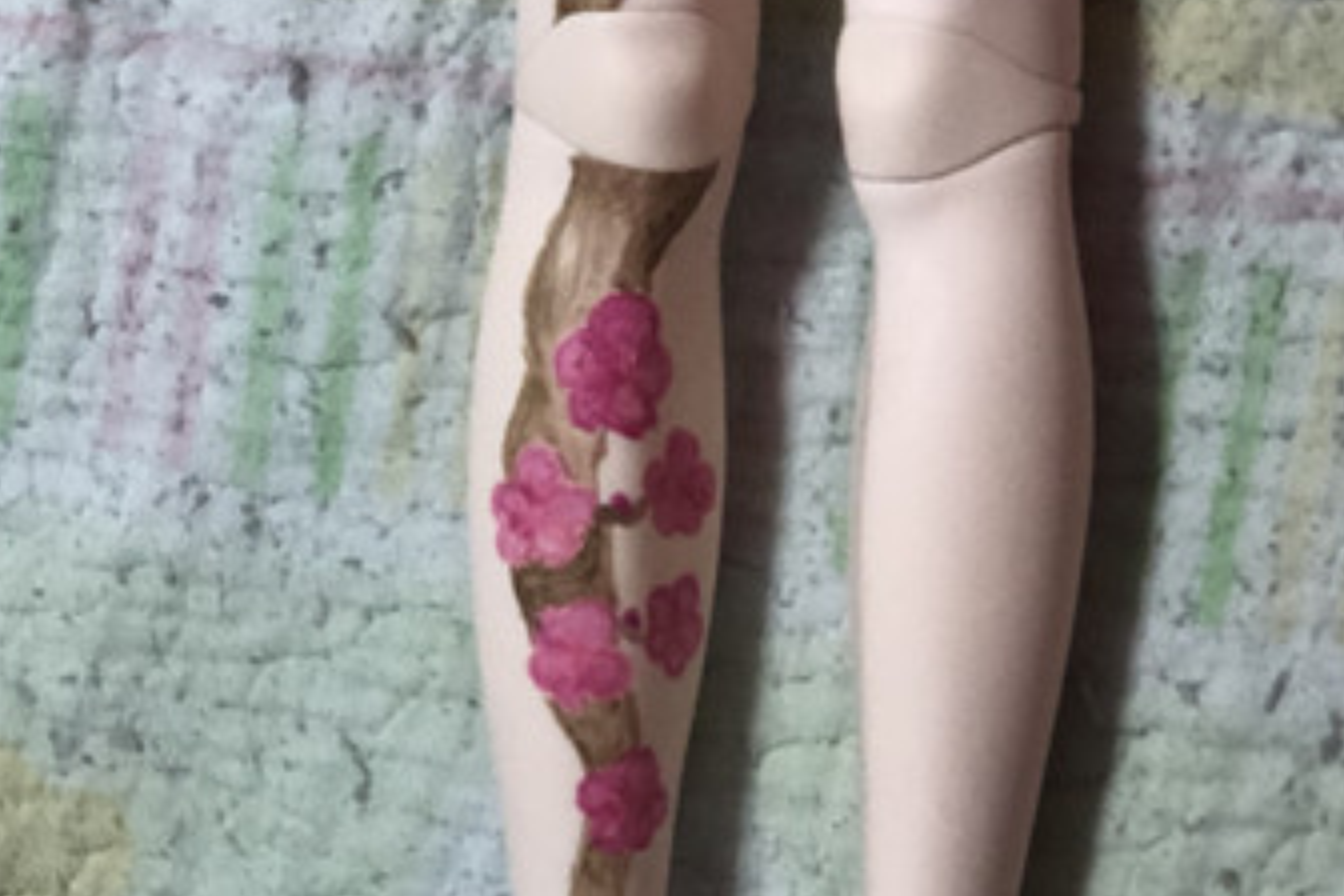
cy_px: 484
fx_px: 4218
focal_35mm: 113
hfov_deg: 18.1
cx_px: 624
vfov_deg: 12.1
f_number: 2.8
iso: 640
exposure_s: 1/60
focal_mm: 6.6
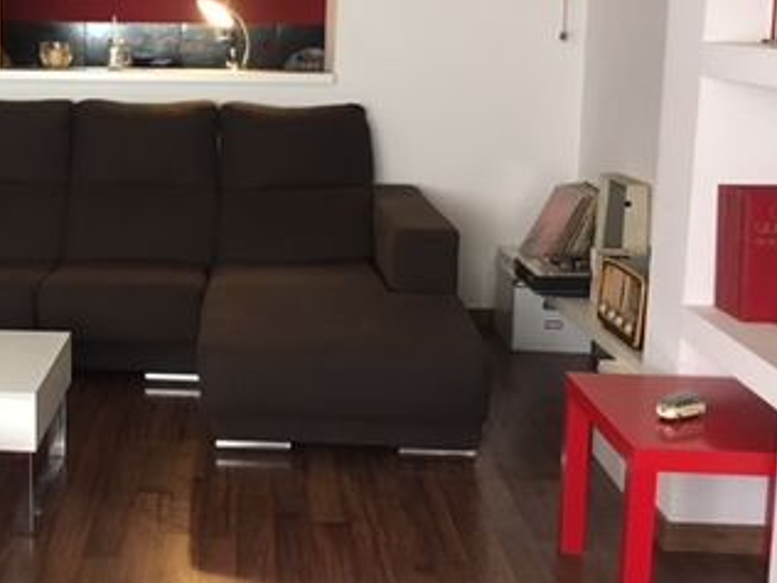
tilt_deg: -8.2
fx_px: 1235
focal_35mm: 55
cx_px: 138
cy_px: 180
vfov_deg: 26.4
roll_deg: -1.3
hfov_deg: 33.7
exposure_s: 1/33
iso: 200
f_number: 2.2
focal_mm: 4.15
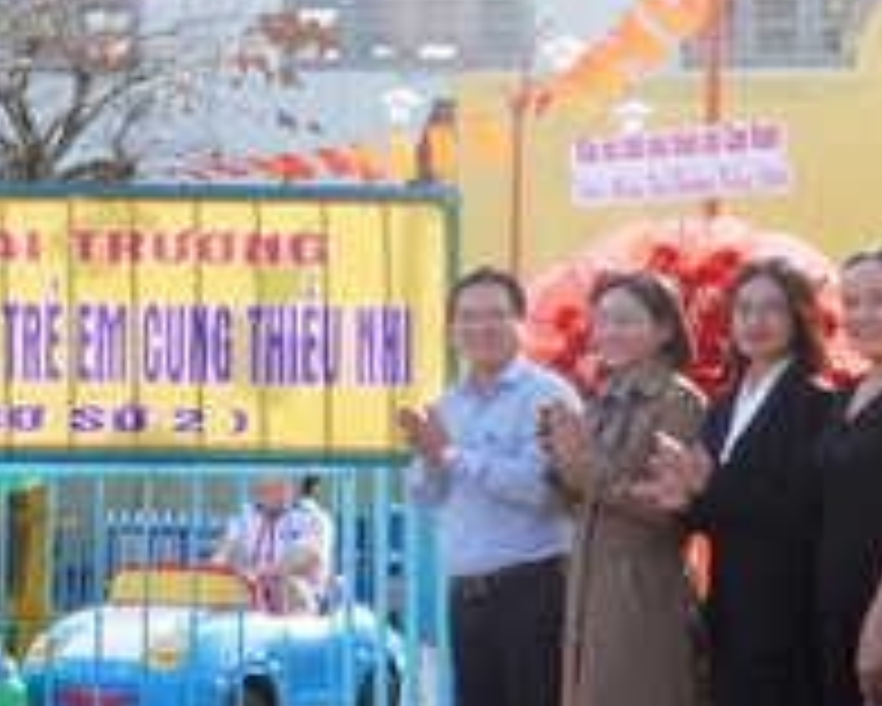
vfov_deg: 18.9
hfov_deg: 22.6
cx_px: 22
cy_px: 378
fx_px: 2123
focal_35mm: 81
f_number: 9
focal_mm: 21
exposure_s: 1/400
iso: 800
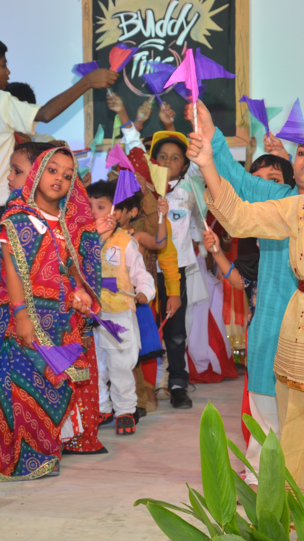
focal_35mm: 100
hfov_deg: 12.1
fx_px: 1433
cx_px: 150
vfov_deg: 21.4
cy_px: 272
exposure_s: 1/60
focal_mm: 42
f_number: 4.8
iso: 800
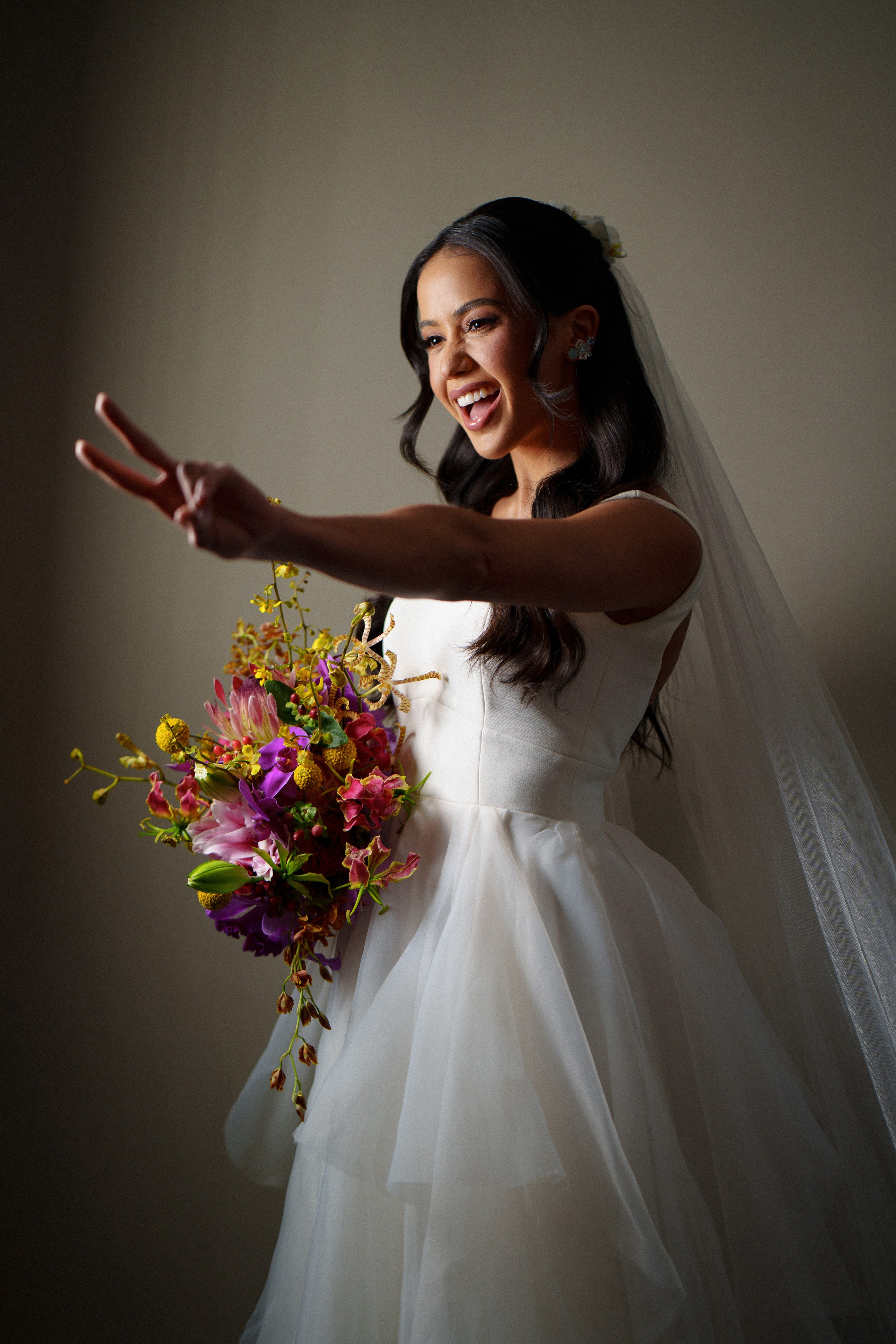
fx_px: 3173
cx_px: 448
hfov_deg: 16.1
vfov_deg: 23.9
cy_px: 672
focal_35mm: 85
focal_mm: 85
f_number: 1.8
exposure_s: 1/320
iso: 125
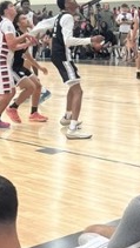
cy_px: -14
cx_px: -27
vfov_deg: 20.1
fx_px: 672
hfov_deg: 11.7
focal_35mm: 102
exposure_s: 1/60
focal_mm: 5.1
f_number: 1.6
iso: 64
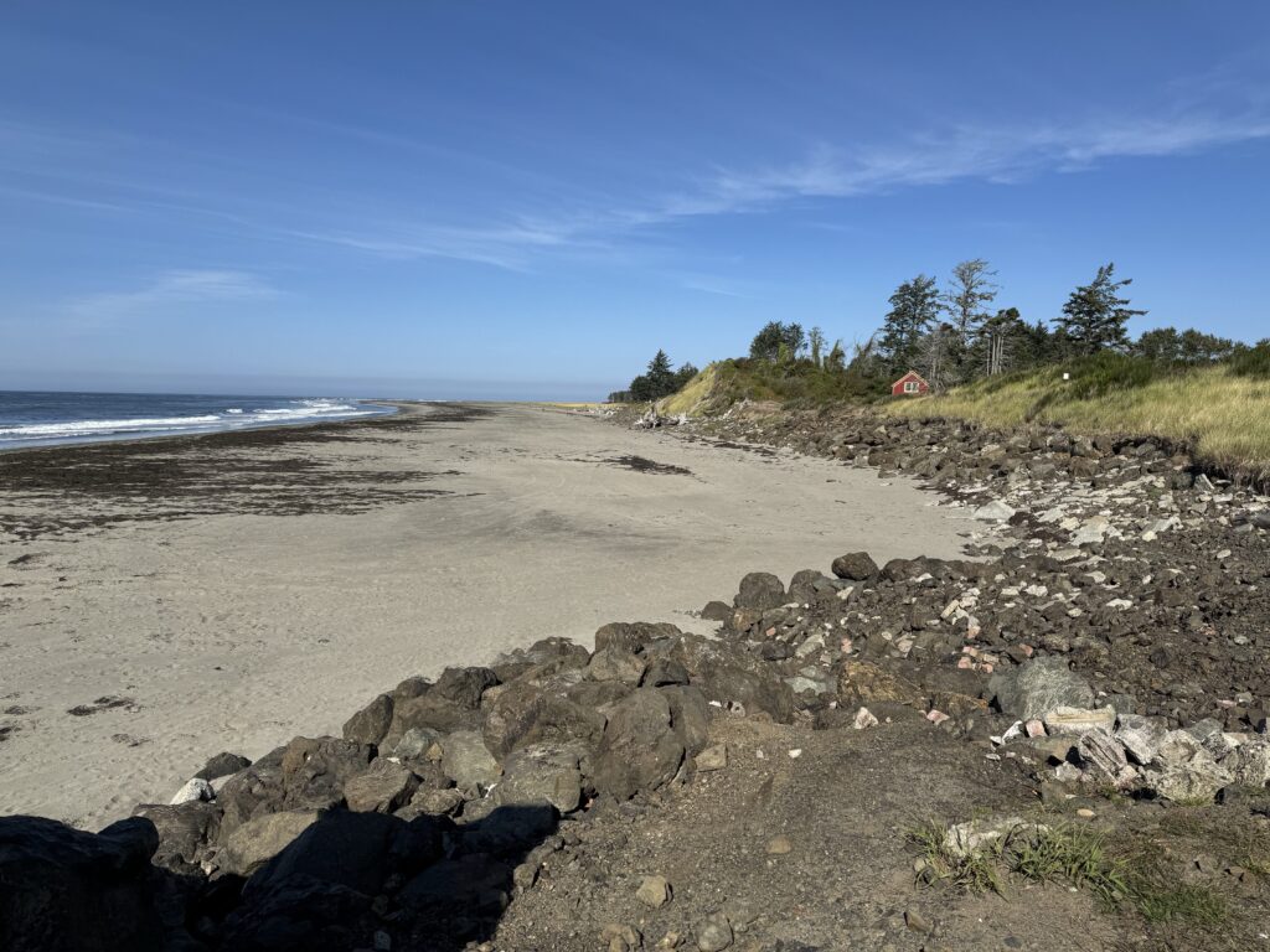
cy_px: 476
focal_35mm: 24
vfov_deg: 56.8
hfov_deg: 71.6
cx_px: 635
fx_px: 881
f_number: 1.78
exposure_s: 1/7092
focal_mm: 6.76
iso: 80
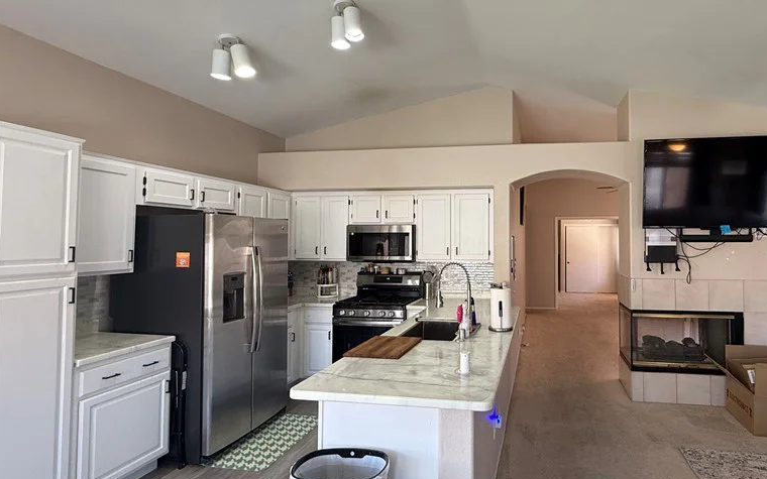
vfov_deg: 59.6
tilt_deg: +2.5
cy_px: 226
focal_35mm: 20
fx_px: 418
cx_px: 481
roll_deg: -0.4
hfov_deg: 83.4
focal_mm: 2.22
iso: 160
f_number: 2.2
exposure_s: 1/120
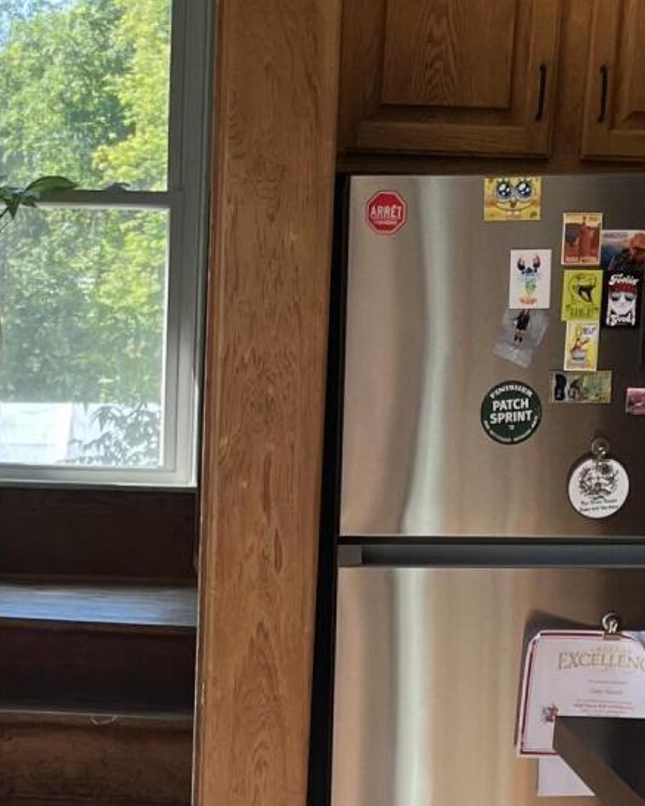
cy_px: 1023
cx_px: 145
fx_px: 2219
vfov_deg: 19.2
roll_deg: -1.6
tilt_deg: -14.1
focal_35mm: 93
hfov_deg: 16.4
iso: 40
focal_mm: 5.1
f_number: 1.6
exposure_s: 1/124
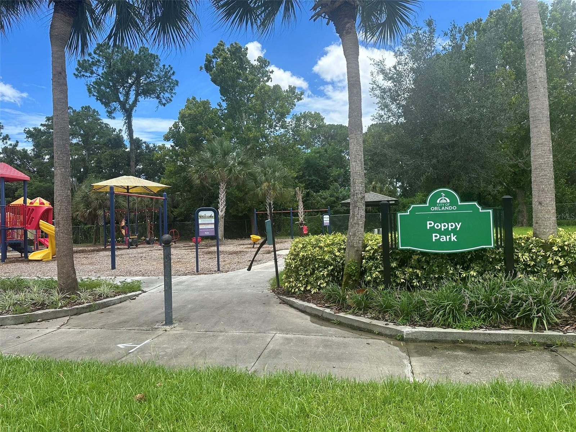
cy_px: 216
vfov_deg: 56.8
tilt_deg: +2.8
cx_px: 288
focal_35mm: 24
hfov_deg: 71.6
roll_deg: +1.3
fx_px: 399
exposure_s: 1/2070
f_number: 1.78
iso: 80
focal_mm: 6.86
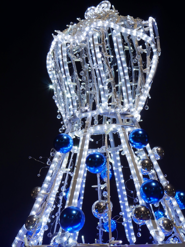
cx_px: 92
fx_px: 299
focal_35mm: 42
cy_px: 124
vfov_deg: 44.8
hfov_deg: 34.4
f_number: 16
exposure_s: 1/8
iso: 400
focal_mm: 21
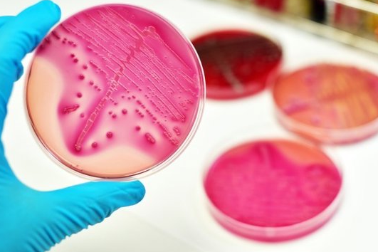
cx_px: 204
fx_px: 682
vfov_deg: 20.9
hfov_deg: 30.9
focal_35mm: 65
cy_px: 96
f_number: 3.2
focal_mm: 50
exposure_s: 1/160
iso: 400
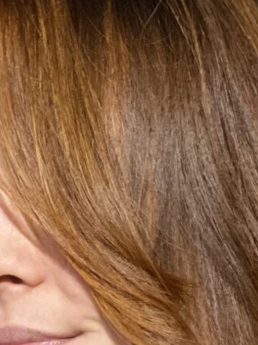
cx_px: 253
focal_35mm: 237
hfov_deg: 6.2
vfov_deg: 8.2
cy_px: 519
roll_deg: +2.1
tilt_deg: -9.0
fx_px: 2356
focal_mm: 6
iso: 200
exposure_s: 1/122
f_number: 2
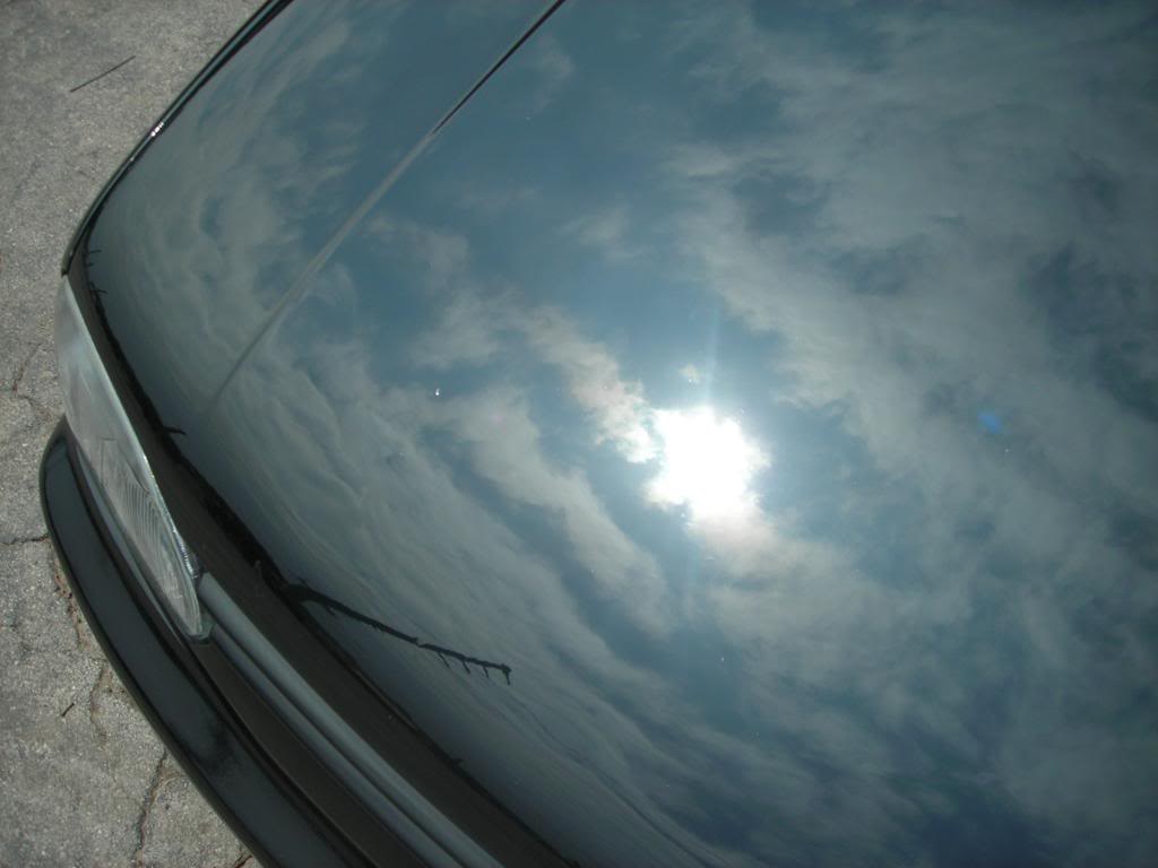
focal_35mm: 38
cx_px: 579
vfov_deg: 37.7
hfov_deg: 49.0
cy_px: 434
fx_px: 1271
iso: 50
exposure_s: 1/182
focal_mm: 6.3
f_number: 6.4
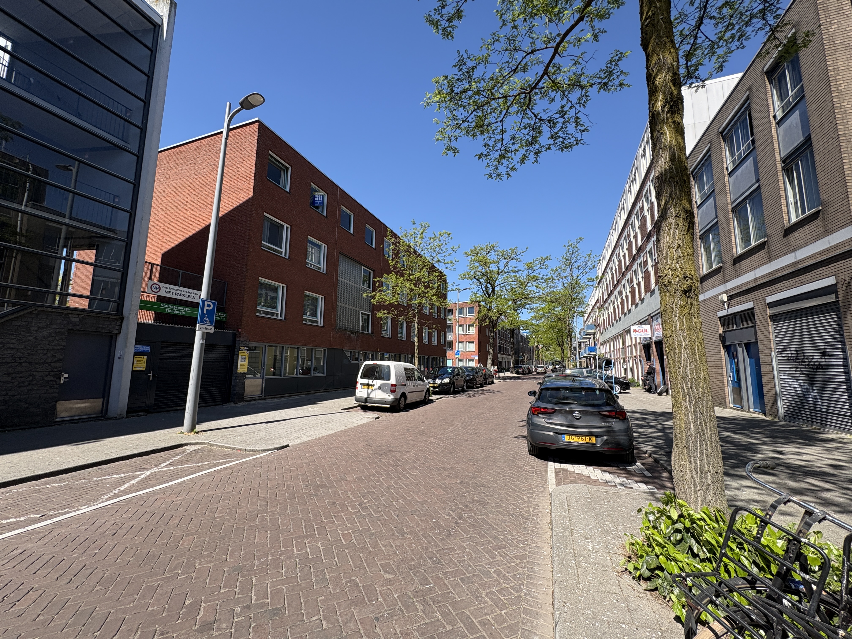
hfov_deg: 102.1
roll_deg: -0.4
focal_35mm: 14
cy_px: 320
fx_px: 345
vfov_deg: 85.7
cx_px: 426
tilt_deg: +7.4
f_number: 2.2
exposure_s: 1/932
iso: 40
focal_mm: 2.22
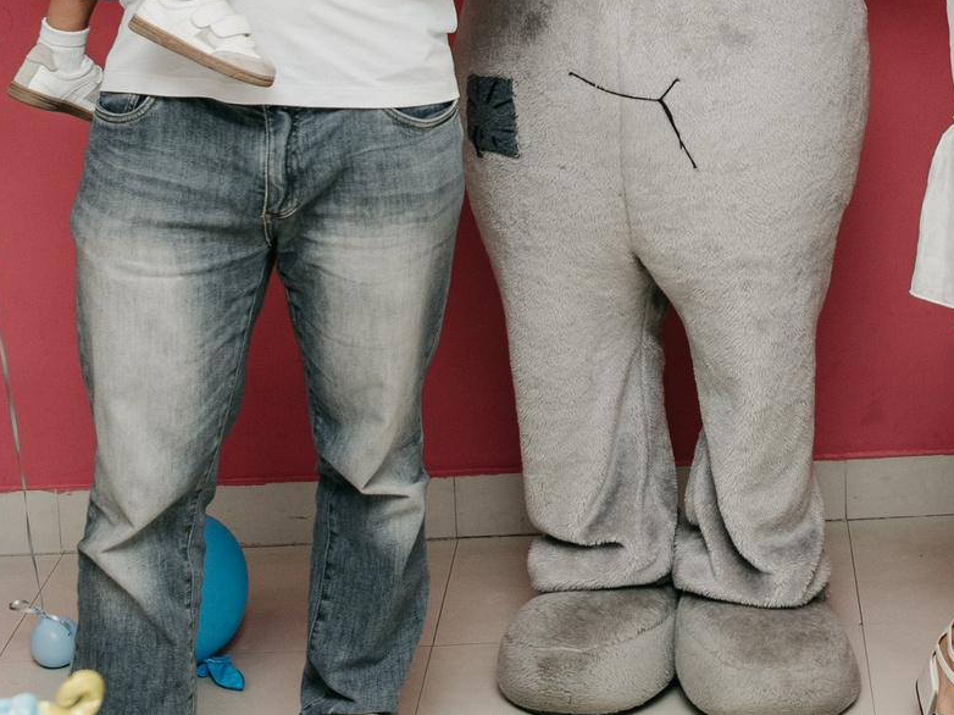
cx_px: 905
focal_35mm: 88
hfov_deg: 21.6
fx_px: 2424
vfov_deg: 16.1
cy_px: -164
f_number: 4
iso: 200
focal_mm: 26
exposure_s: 1/160
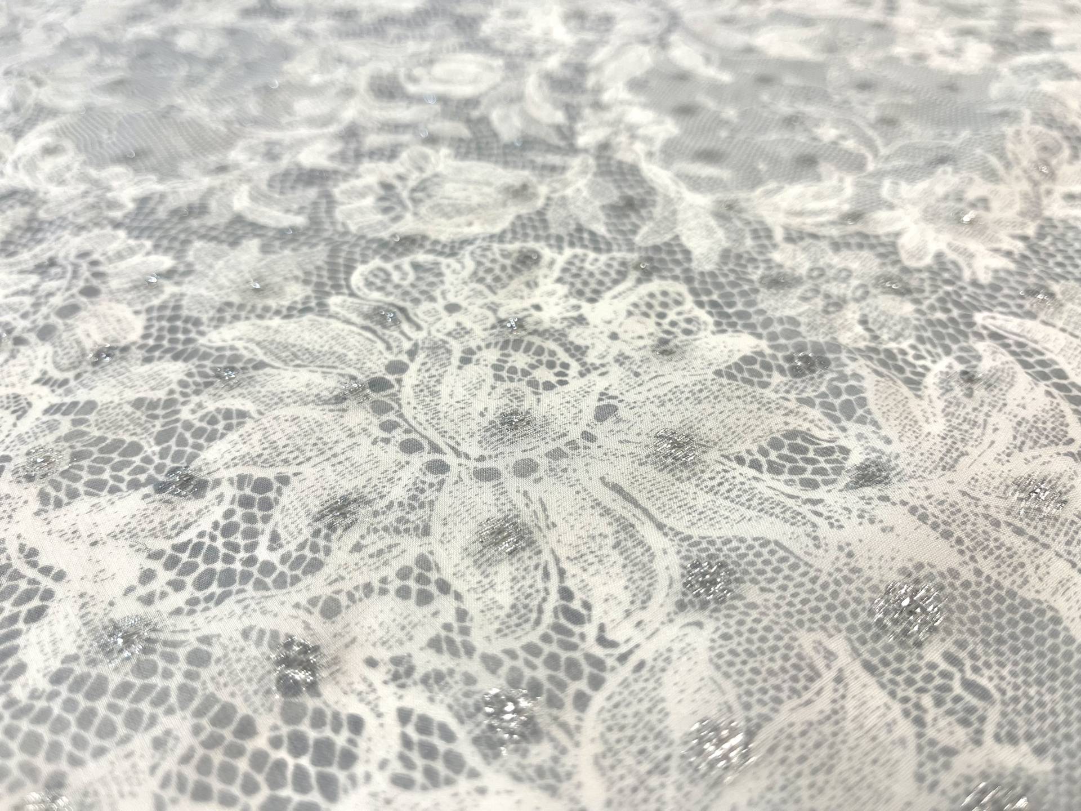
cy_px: 406
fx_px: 781
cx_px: 540
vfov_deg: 54.9
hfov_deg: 69.4
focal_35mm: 25
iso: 50
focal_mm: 5.1
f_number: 1.6
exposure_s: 1/120
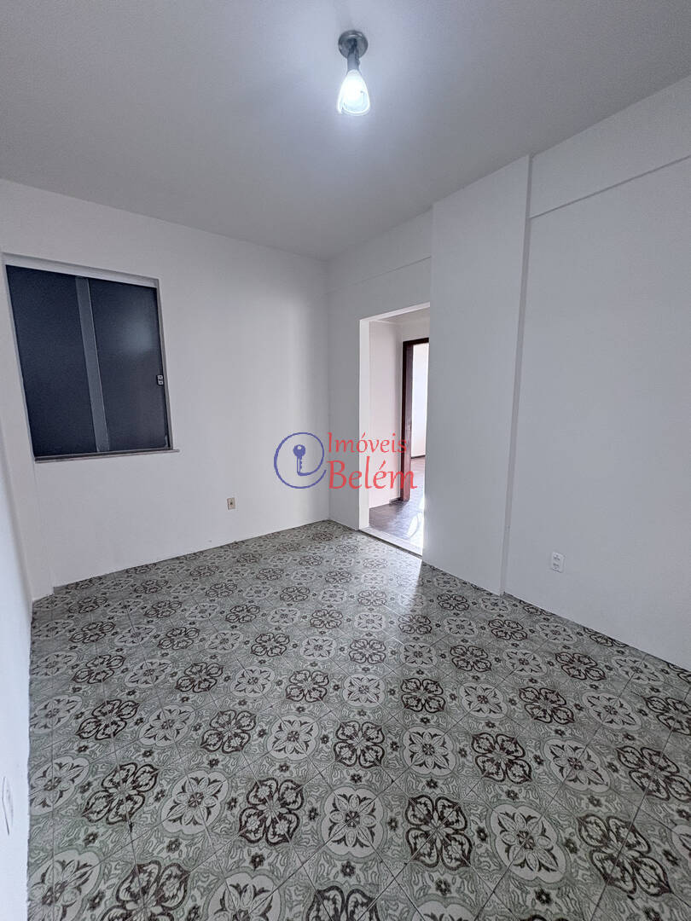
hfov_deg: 85.7
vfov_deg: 102.1
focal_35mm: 14
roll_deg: +0.2
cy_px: 460
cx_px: 346
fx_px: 373
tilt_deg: -8.8
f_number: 2.2
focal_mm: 2.22
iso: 200
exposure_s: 1/120
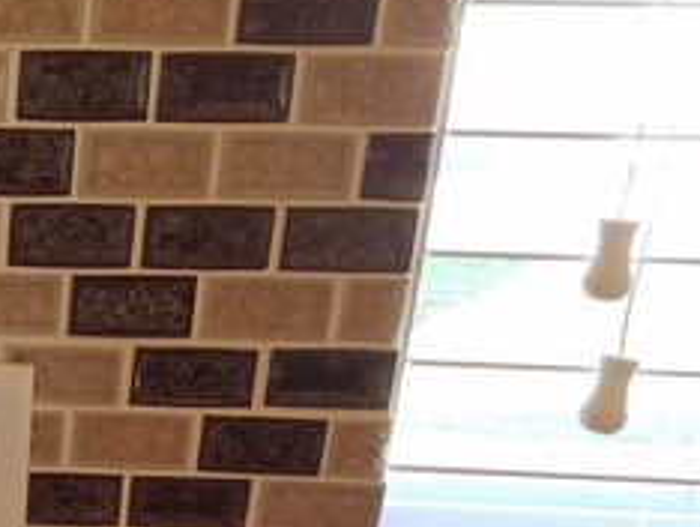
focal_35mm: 71
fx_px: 1437
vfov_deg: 20.0
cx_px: -162
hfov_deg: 24.5
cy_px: 554
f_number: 1.7
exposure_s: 1/60
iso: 100
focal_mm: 4.2
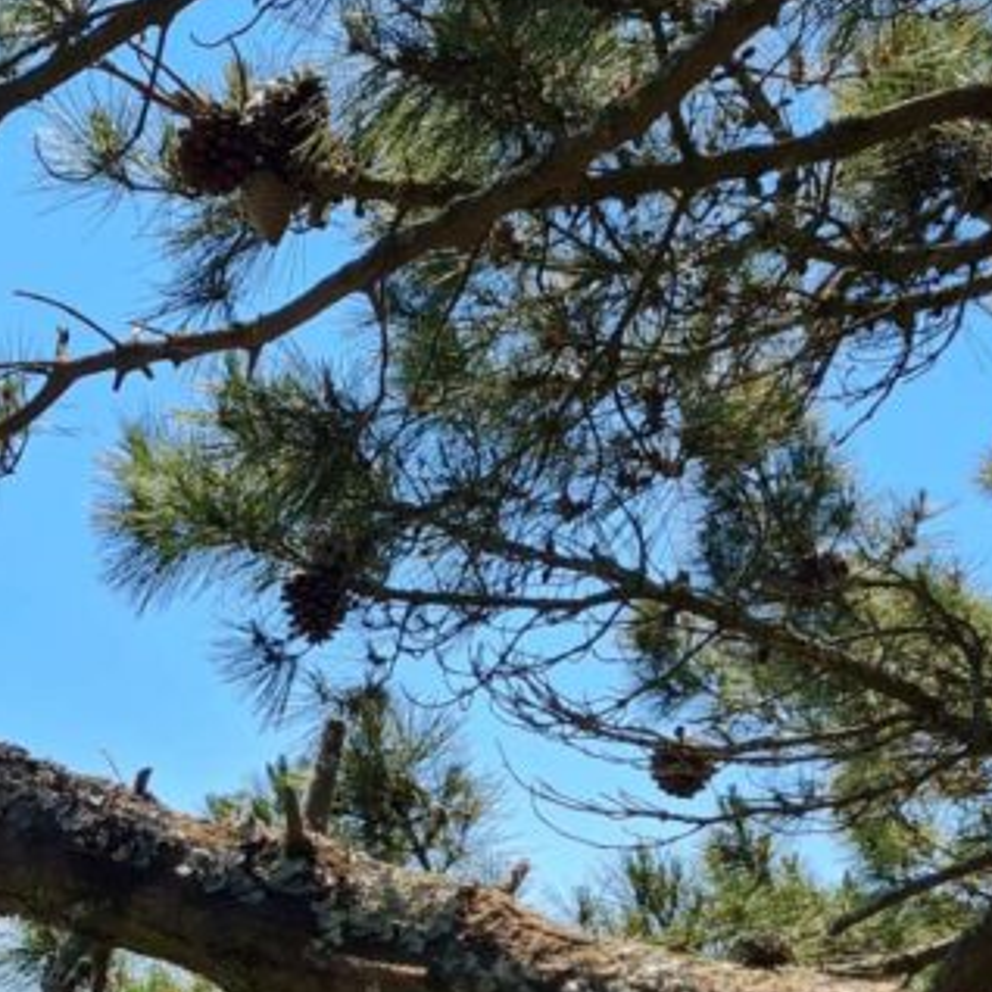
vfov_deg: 22.9
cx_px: -168
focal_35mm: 74
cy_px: 861
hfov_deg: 21.8
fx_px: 2399
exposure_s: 1/1667
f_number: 1.8
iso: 50
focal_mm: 5.4
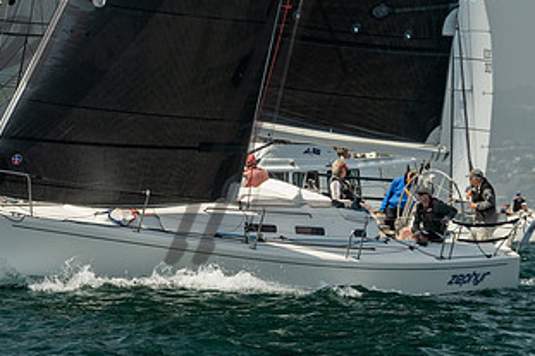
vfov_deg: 4.5
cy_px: 80
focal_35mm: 308
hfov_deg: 6.7
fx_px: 4575
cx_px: 56
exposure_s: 1/800
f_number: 6.3
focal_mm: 115
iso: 320
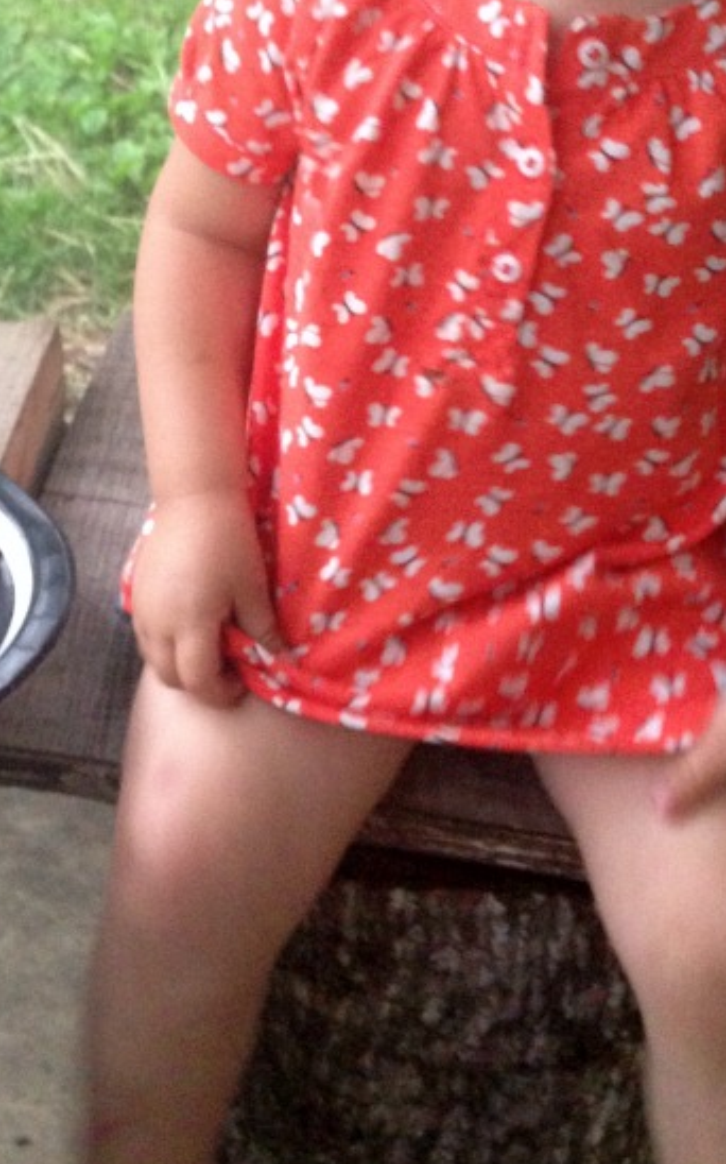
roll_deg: -1.9
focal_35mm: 63
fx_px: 1997
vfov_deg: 31.6
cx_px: 242
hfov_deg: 20.5
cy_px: 230
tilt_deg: -29.4
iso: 320
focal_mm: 4.12
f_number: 2.4
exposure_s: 1/20
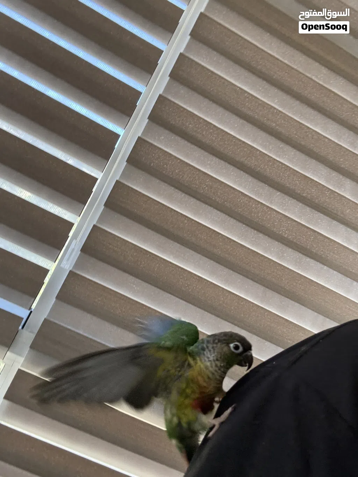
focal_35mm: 30
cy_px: 238
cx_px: 179
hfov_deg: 46.8
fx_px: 414
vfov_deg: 60.0
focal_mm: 2.69
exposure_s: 1/60
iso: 80
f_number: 1.9
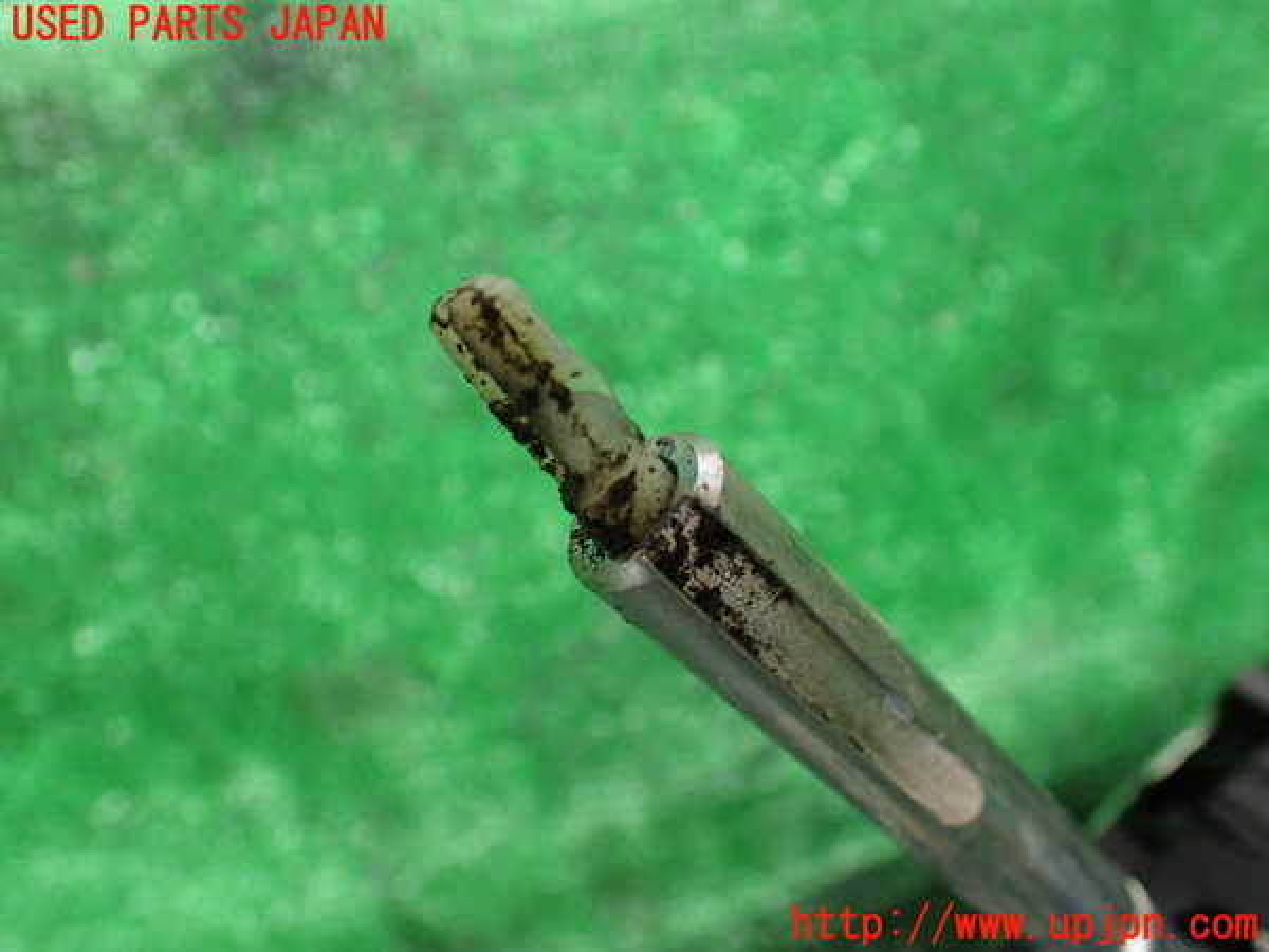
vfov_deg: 46.8
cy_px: 476
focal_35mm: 30
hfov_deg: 60.0
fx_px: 1100
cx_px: 634
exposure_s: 1/80
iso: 800
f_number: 2.3
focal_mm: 5.4
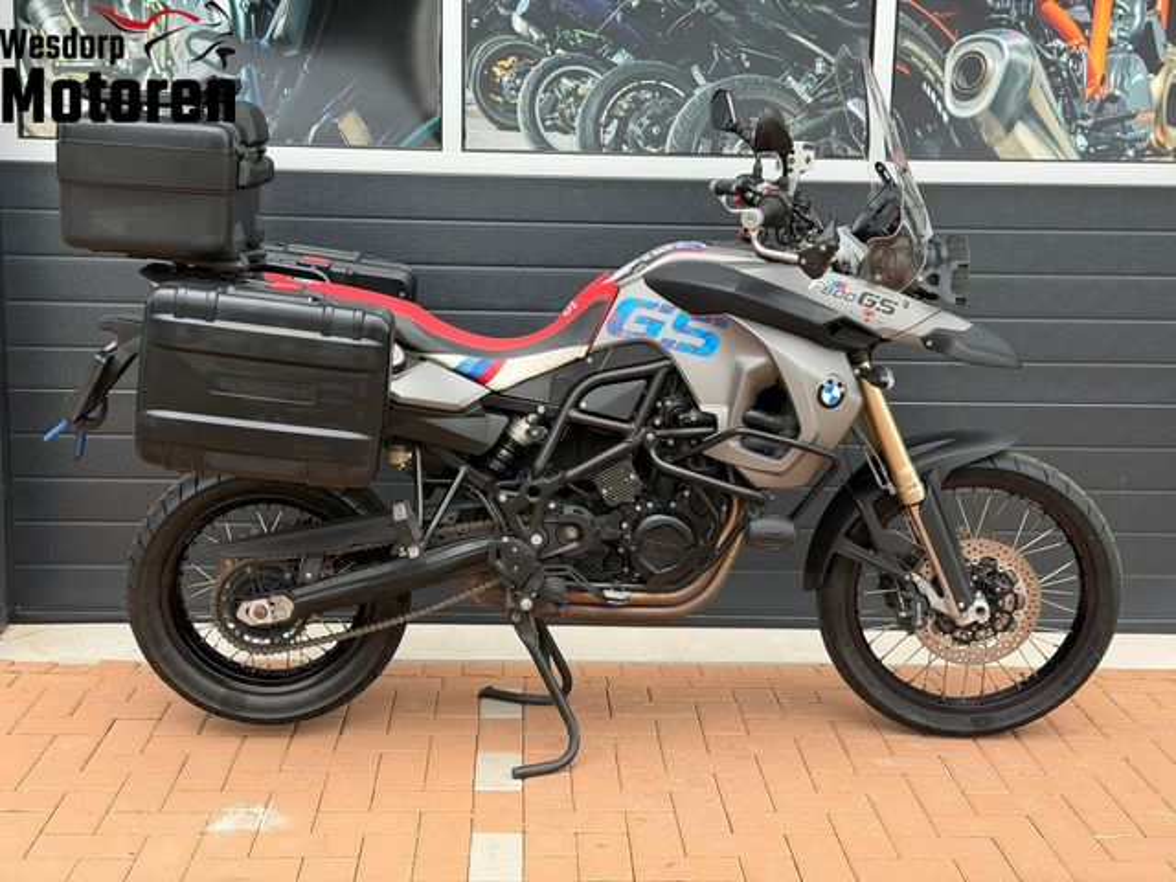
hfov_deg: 39.7
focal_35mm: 48
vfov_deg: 30.3
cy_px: 441
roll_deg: -1.2
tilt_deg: -9.0
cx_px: 588
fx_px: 1631
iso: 64
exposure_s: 1/425
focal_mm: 6.76
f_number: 1.78
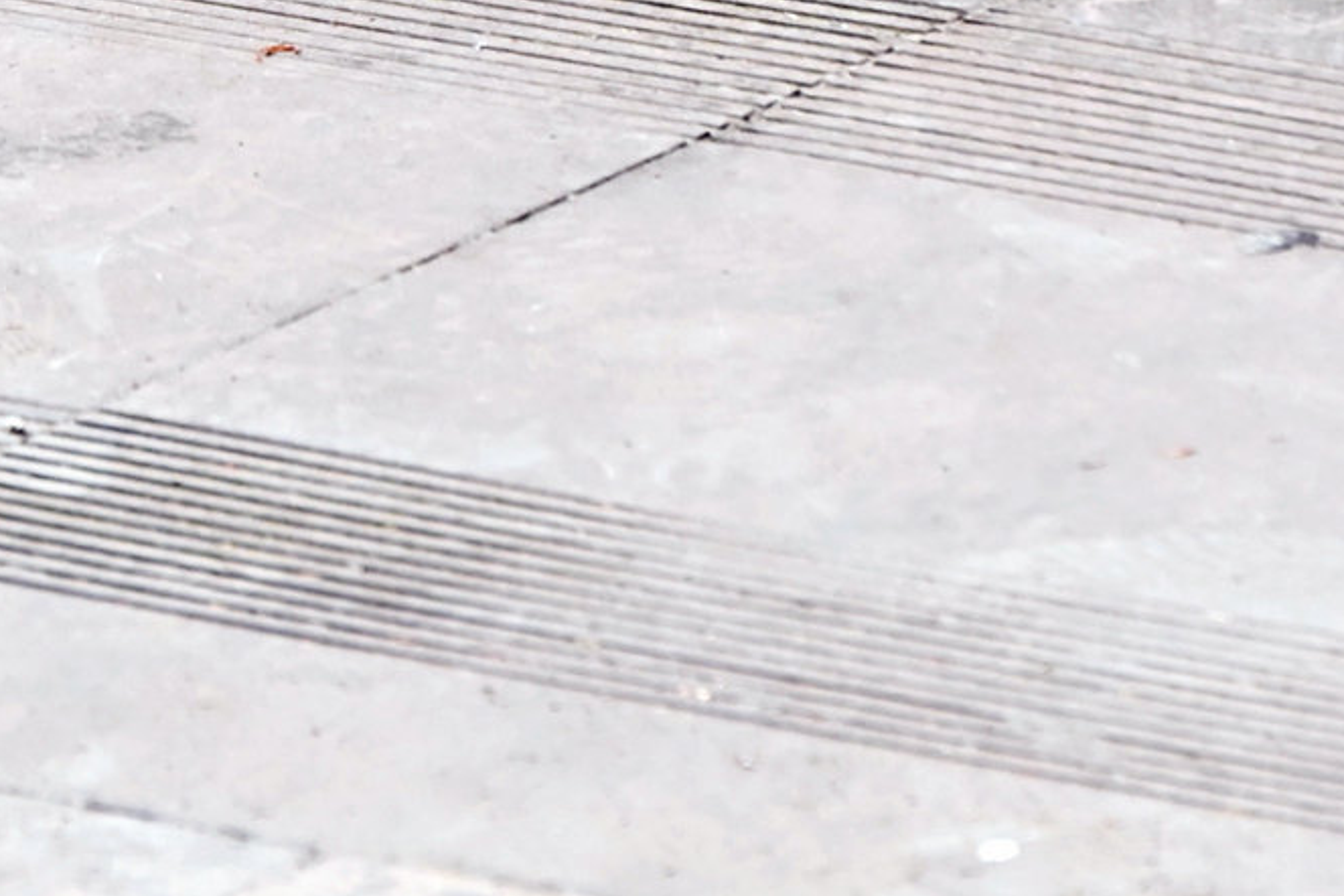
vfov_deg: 2.3
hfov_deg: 3.4
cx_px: 298
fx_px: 22510
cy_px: -374
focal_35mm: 603
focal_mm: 200
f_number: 8
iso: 720
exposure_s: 1/400
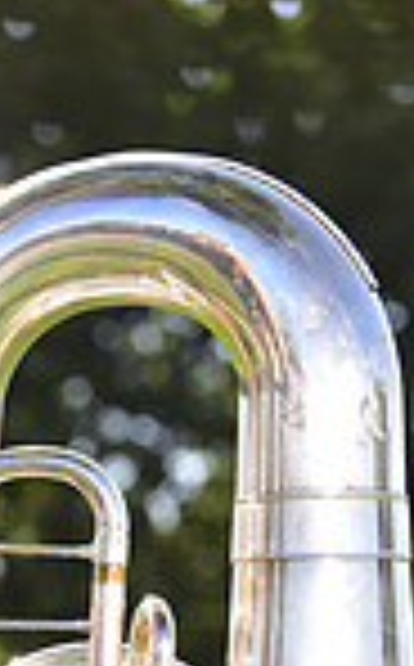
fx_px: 9442
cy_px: 1188
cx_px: -155
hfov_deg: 2.5
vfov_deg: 4.0
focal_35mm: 521
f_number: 5
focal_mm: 130
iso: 100
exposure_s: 1/250
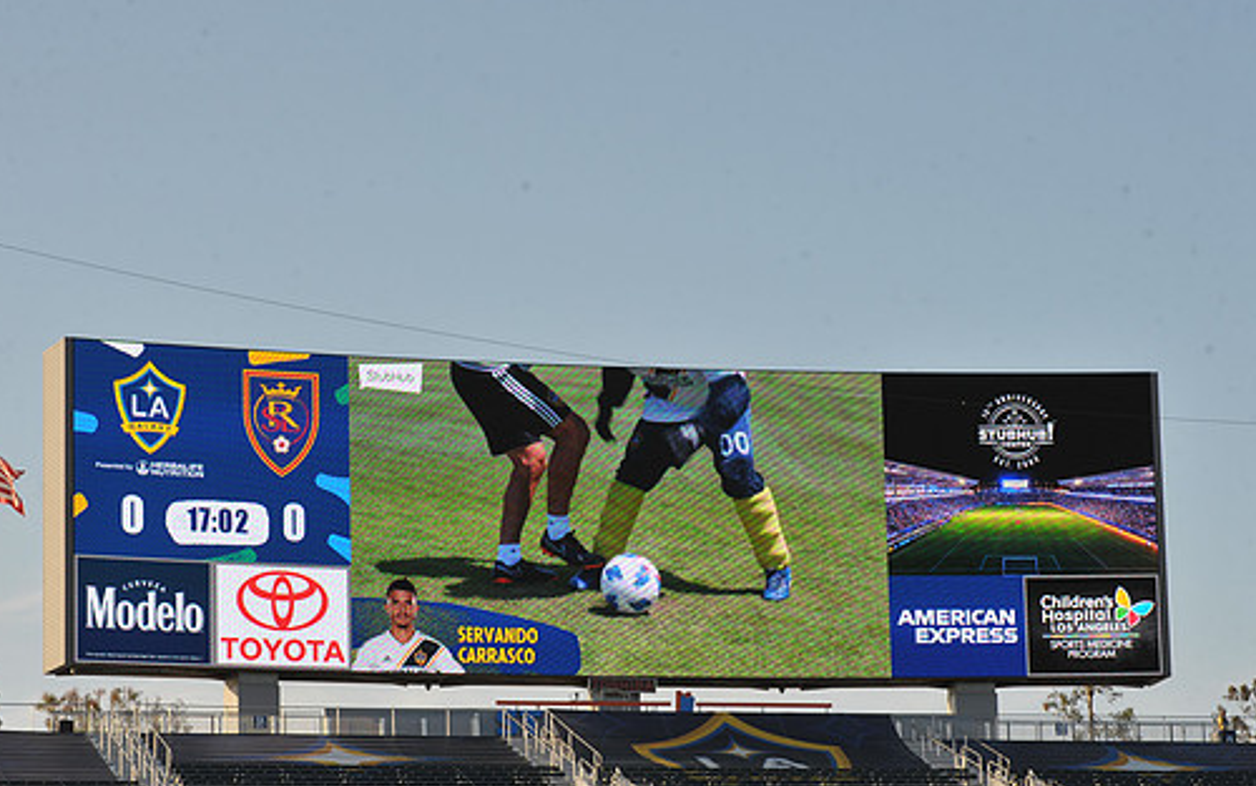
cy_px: 477
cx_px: 631
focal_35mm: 124
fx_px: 4246
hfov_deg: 16.8
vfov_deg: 10.6
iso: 400
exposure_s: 1/500
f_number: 11
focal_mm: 105
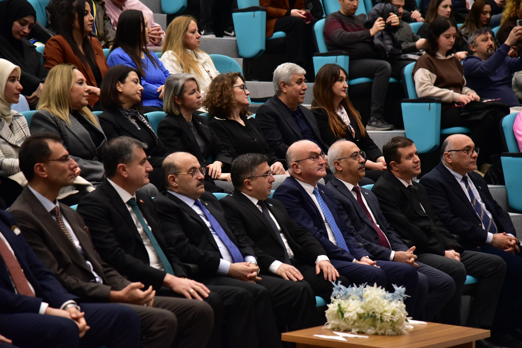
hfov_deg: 17.1
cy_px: 174
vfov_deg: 11.4
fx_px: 1740
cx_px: 261
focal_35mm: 120
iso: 3200
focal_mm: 120
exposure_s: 1/160
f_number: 4
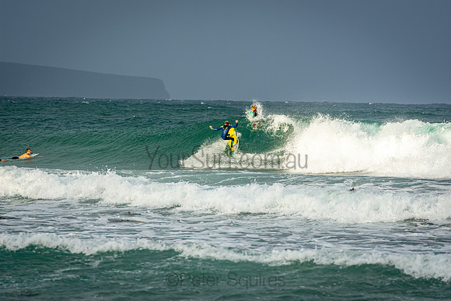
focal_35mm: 300
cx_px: 226
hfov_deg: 6.9
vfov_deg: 4.6
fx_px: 3759
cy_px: 150
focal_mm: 200
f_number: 5.6
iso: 200
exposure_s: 1/640
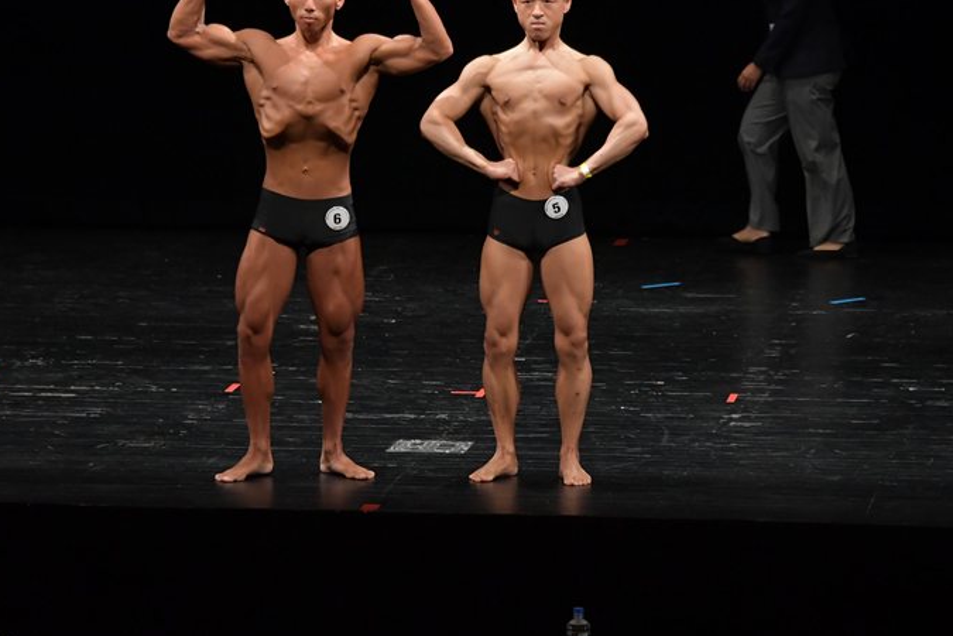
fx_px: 6591
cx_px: 464
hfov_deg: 8.3
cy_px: 294
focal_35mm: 249
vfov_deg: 5.5
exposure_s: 1/400
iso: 3200
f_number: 5.6
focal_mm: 145
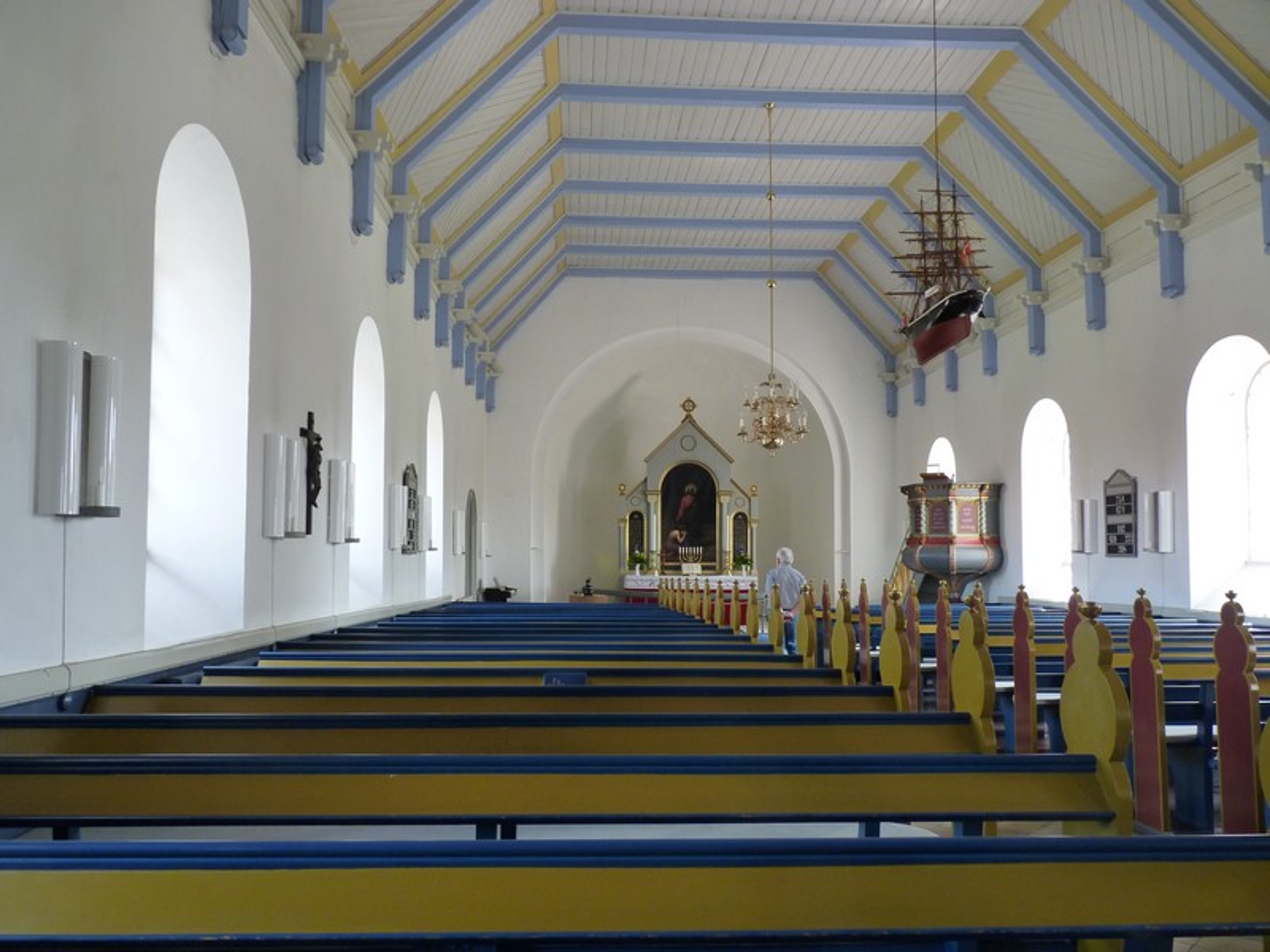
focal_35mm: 27
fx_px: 991
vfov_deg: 51.4
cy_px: 476
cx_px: 635
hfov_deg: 65.3
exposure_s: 1/30
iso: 250
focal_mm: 4.8
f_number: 2.8
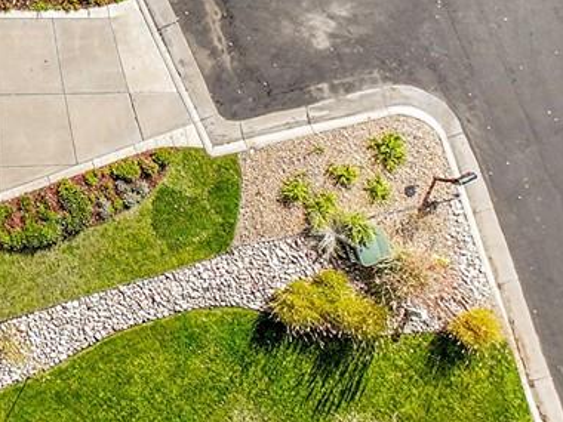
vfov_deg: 14.2
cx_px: -548
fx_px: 1643
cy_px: -86
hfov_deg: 15.6
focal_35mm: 101
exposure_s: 1/1250
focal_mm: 12.29
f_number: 2.8
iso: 120
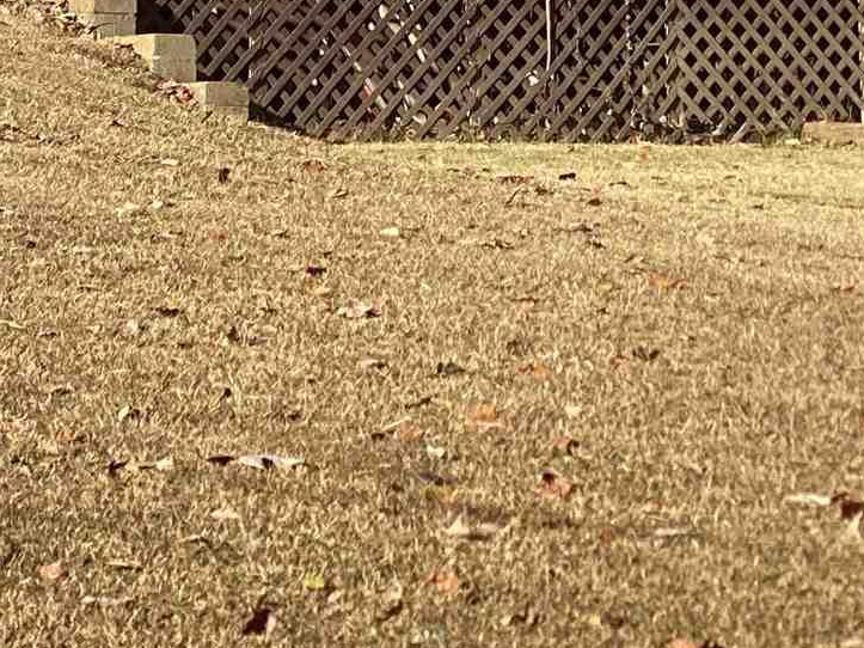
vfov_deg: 6.5
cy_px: -659
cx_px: 802
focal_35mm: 221
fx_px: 5515
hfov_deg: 8.9
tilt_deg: +6.6
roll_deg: +0.2
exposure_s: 1/685
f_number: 2
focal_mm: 6
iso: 20
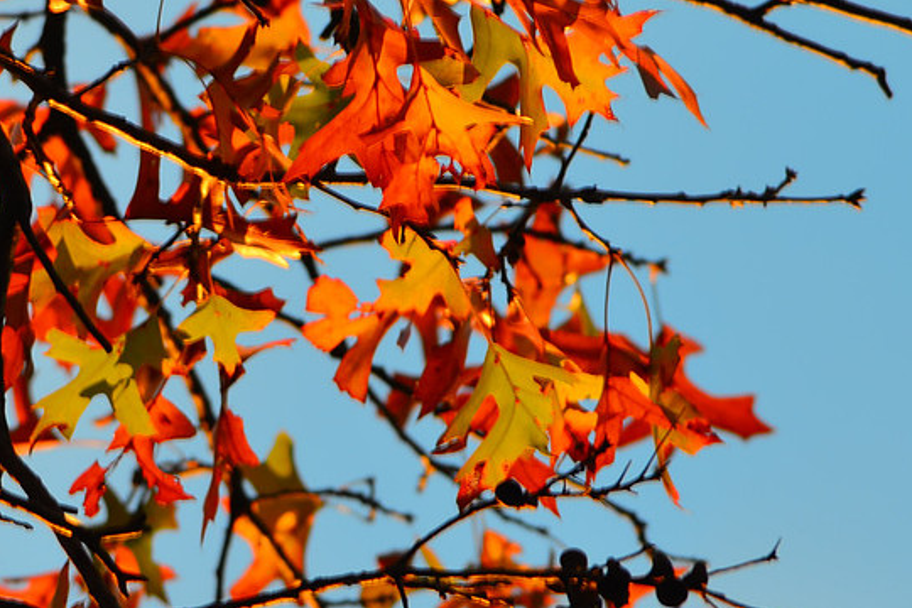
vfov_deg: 1.5
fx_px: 23178
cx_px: 88
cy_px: 546
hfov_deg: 2.3
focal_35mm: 915
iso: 100
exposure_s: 1/30
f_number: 8
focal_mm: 300
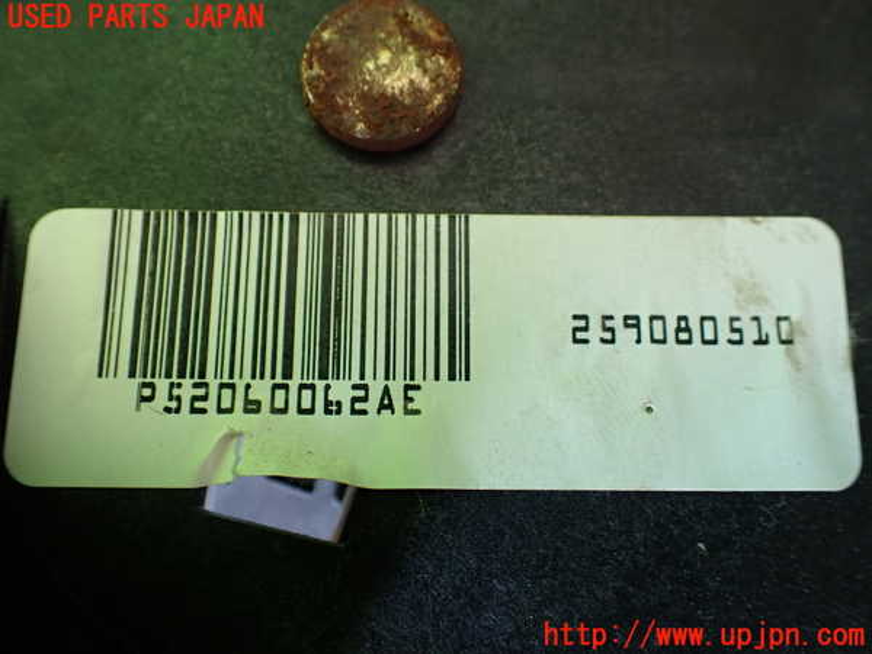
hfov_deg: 60.0
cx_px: 436
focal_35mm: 30
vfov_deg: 46.8
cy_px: 327
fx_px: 756
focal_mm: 5.4
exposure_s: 1/125
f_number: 2.3
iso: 250
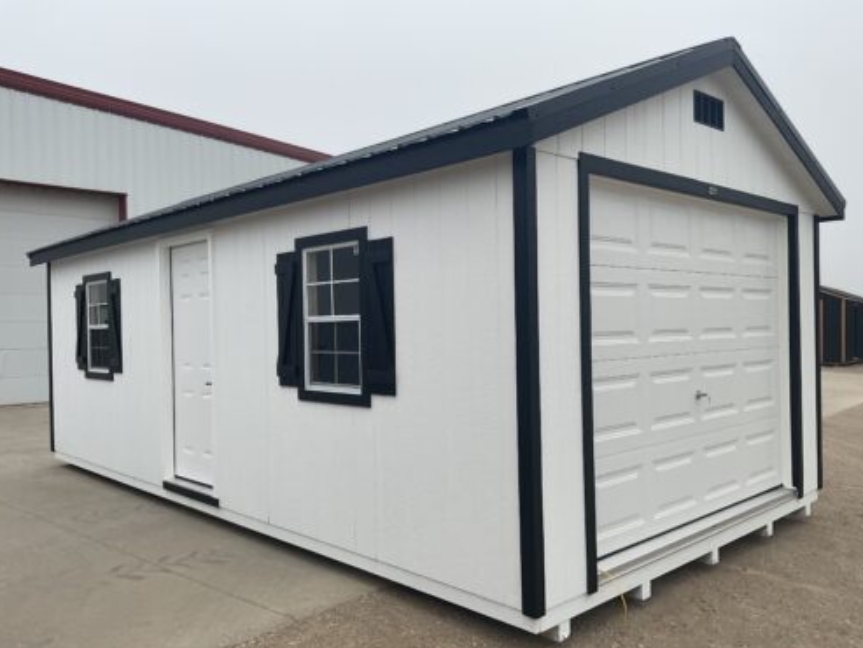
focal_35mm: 30
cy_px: 327
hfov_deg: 59.9
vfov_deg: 46.8
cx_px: 439
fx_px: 748
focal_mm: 3
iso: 16
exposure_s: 1/551
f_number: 1.8
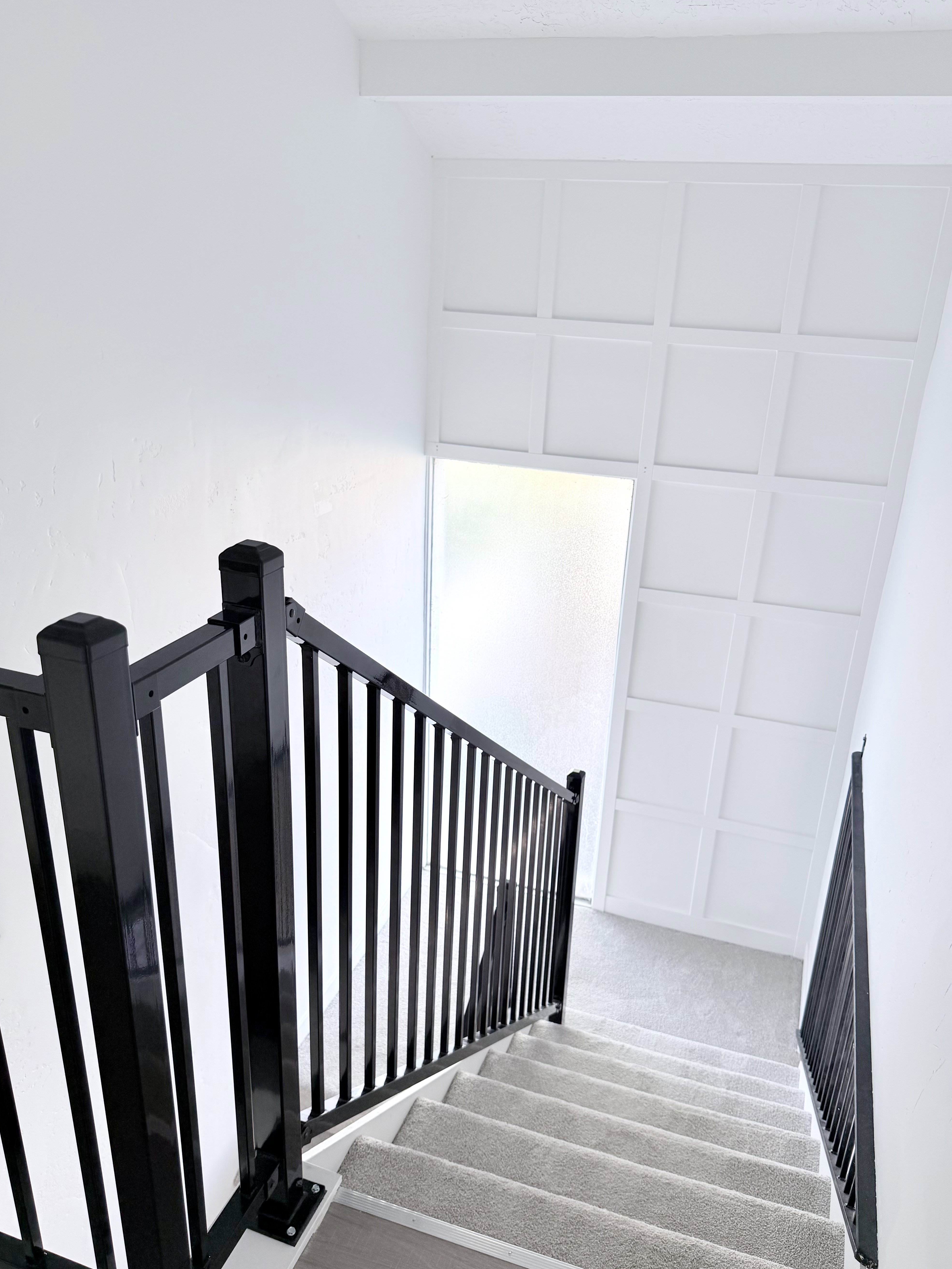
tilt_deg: -24.3
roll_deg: -2.8
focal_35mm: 26
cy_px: 684
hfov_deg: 53.0
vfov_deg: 67.2
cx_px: 497
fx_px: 954
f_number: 1.78
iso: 100
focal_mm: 6.76
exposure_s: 1/182
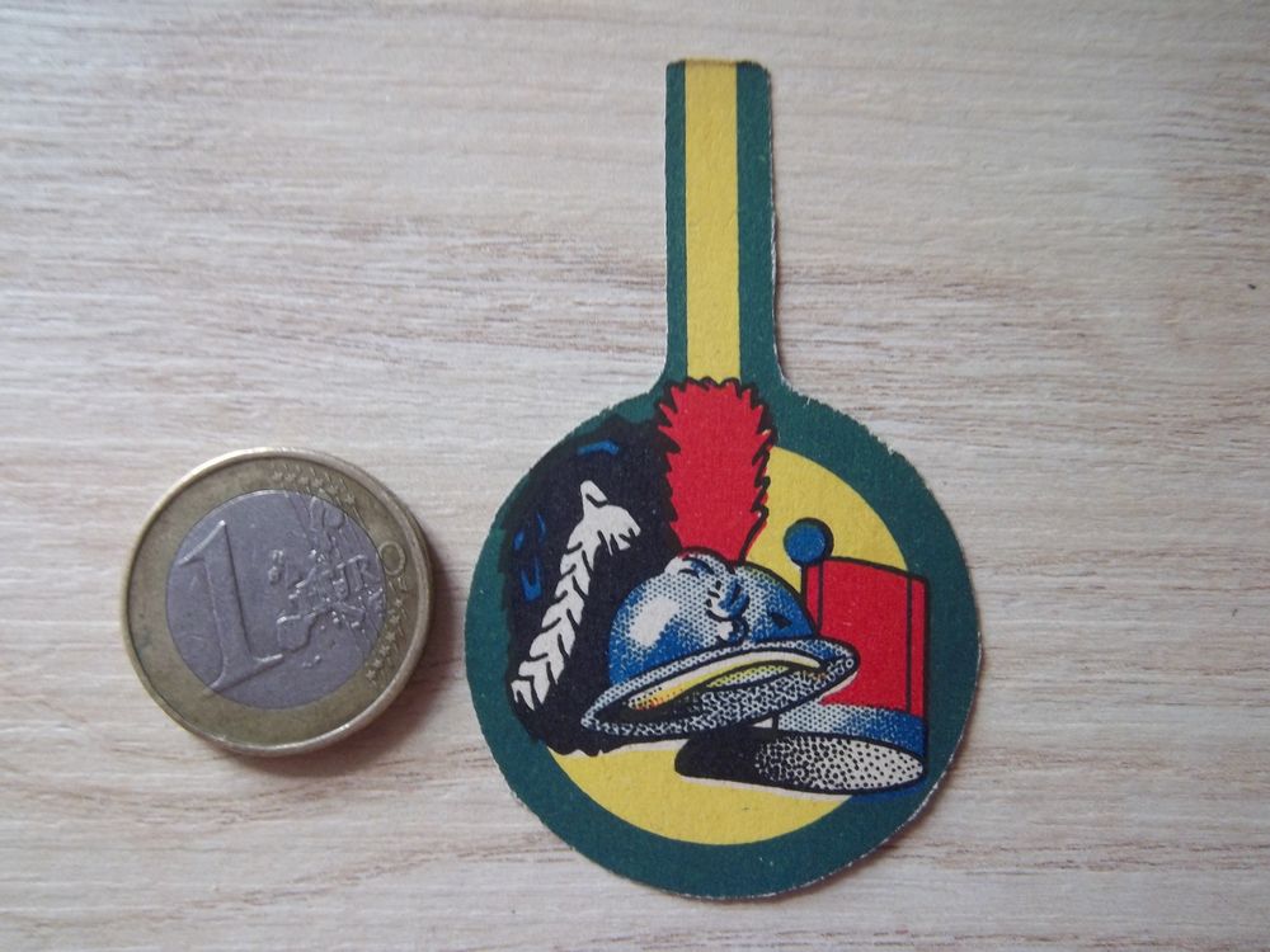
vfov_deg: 49.7
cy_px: 476
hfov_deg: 63.4
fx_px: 1027
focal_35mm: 28
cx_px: 635
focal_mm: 5.05
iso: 160
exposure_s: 1/10
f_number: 3.5
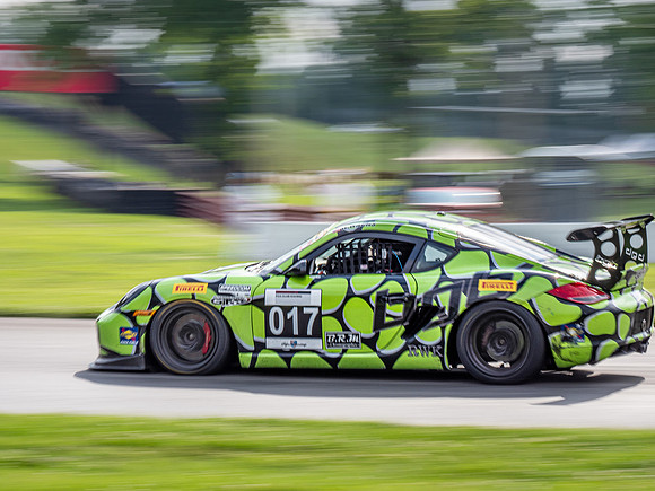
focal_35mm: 160
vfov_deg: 9.3
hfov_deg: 12.3
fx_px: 3028
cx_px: 328
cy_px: 246
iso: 200
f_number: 14
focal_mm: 80
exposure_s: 1/80
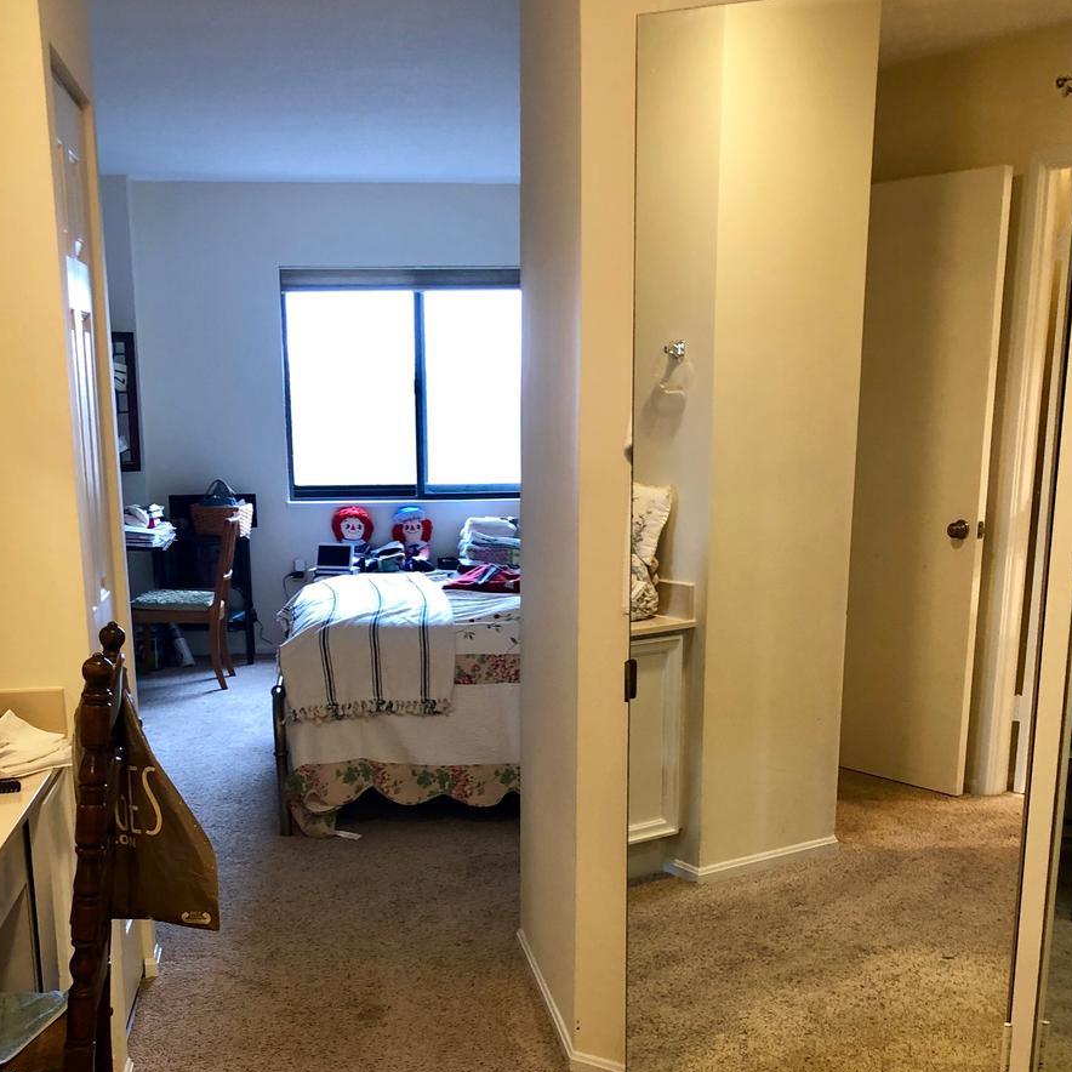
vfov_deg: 38.0
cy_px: 823
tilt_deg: -15.3
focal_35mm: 43
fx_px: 1507
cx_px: 475
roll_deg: +0.2
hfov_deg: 39.1
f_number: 1.8
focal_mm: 4
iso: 40
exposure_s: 1/17
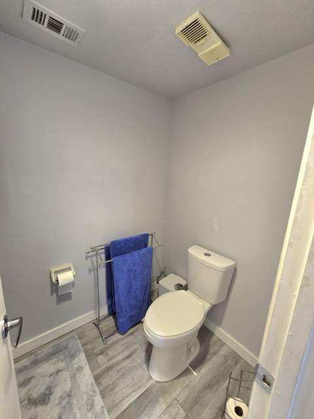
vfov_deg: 106.2
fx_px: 157
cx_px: 157
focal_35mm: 13
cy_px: 210
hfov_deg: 89.9
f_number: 2.2
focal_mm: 2.2
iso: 250
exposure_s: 1/60.2
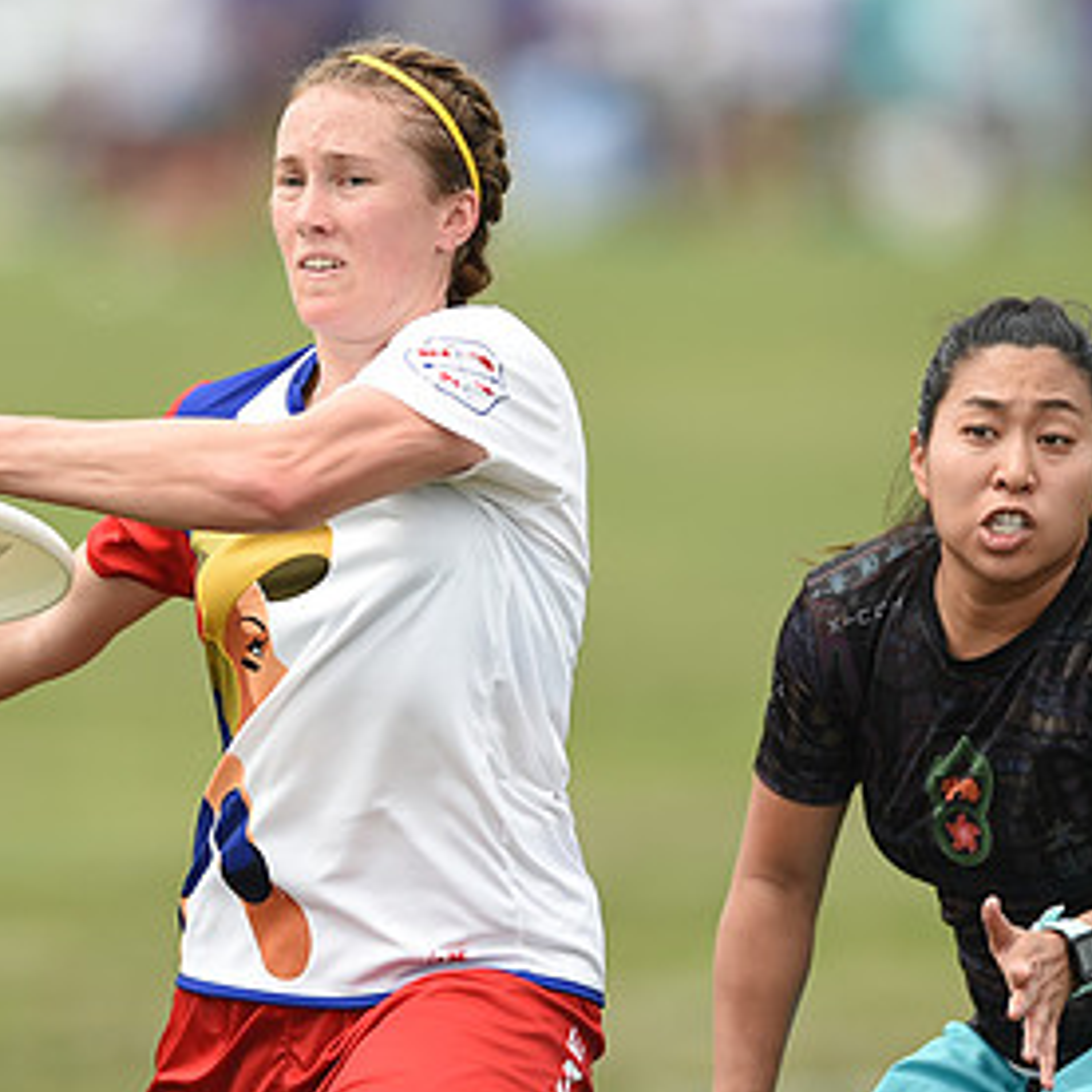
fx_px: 25447
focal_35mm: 713
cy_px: 560
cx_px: 380
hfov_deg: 2.5
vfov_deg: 2.5
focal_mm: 400
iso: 100
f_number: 2.8
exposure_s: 1/1000
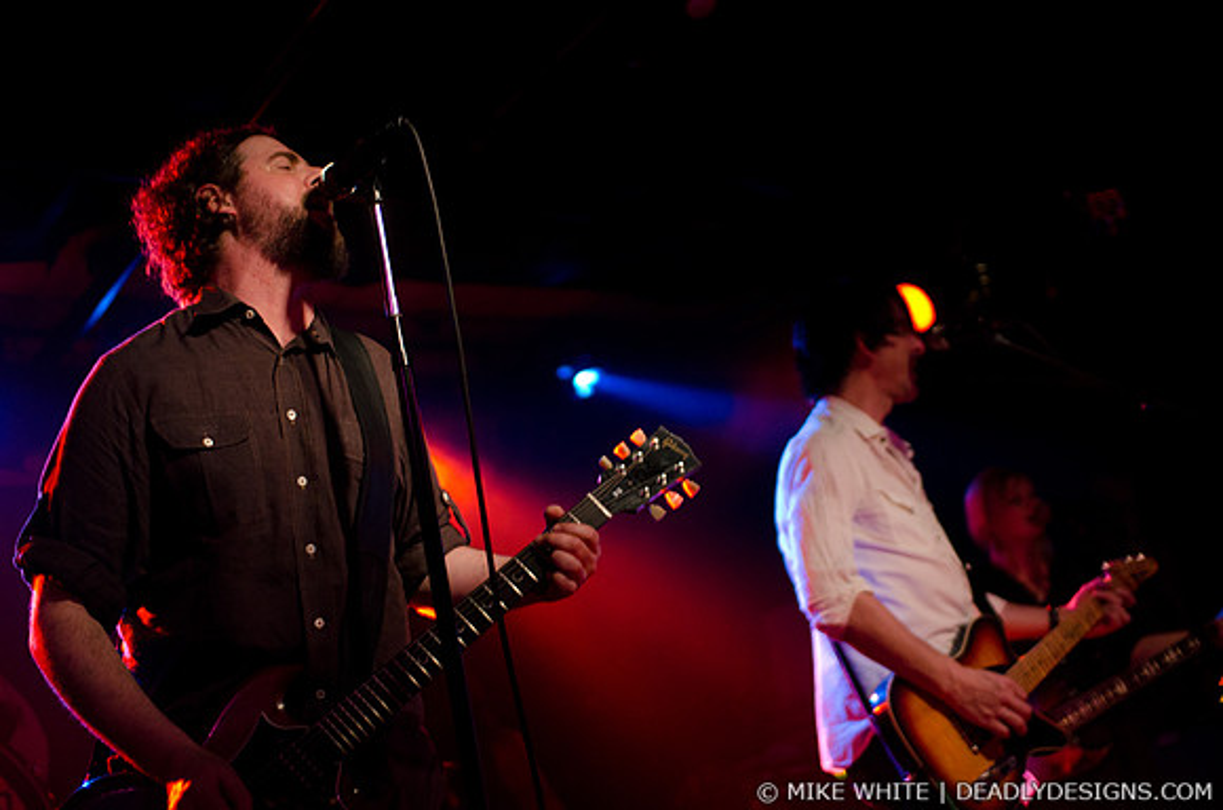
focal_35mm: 45
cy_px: 405
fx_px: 1525
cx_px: 612
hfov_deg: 43.7
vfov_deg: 29.7
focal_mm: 30
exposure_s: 1/160
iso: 1600
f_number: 1.8
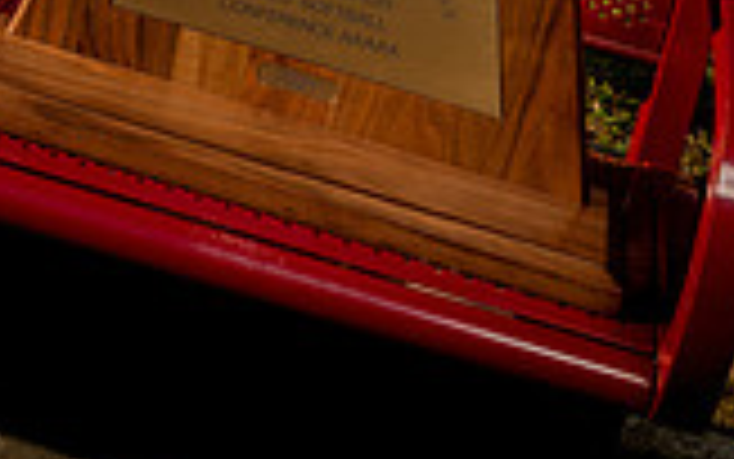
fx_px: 2081
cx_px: 144
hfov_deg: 19.8
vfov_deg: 11.2
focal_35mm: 104
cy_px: -513
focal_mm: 37
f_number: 10
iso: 125
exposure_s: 1/250
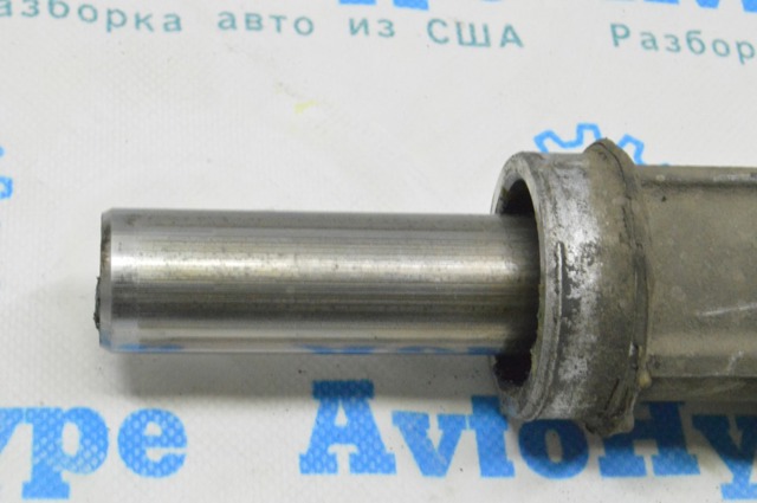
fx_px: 1733
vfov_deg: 16.5
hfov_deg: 24.6
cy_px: 252
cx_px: 378
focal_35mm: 82
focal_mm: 55
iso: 6400
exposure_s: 1/15
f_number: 20
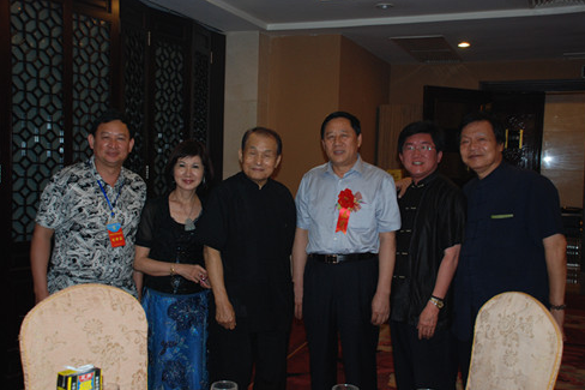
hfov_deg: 48.5
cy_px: 198
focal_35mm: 40
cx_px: 297
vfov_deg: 33.4
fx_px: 650
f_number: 4
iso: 400
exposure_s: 1/60
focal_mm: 26
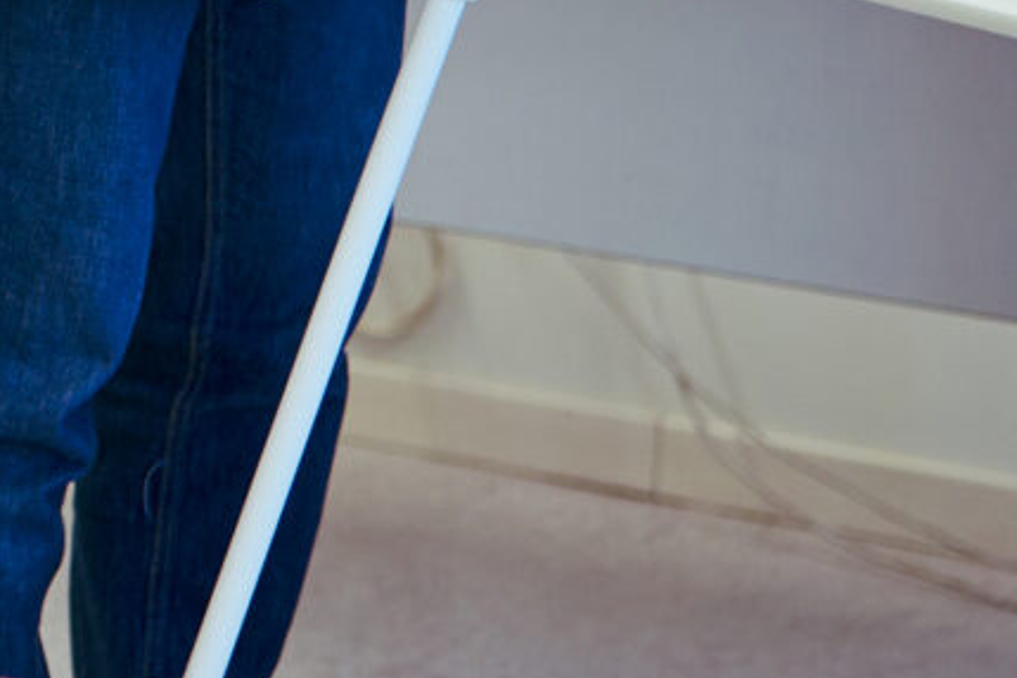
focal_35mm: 209
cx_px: -1259
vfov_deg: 6.4
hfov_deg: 9.0
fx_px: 5904
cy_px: -658
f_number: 1.6
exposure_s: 1/250
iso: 320
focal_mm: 35
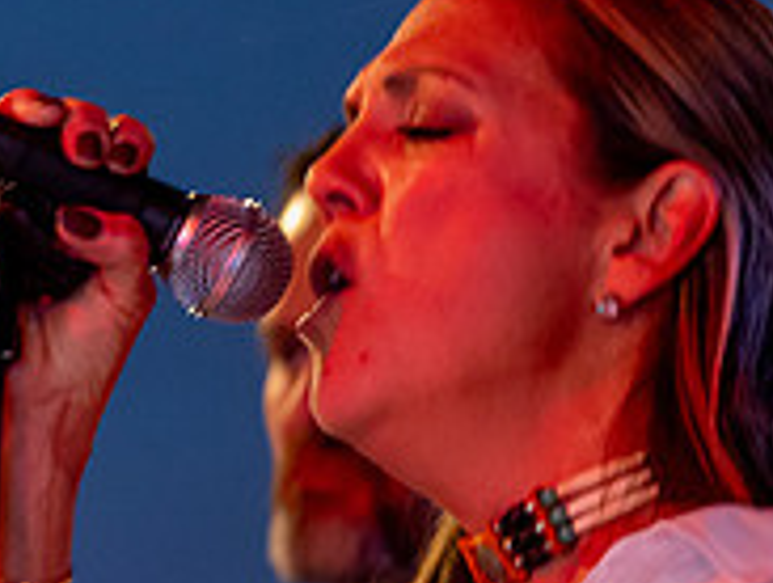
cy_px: 148
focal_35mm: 402
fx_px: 8995
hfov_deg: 4.9
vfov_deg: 3.7
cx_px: 159
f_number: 4
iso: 6400
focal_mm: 110
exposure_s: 1/25
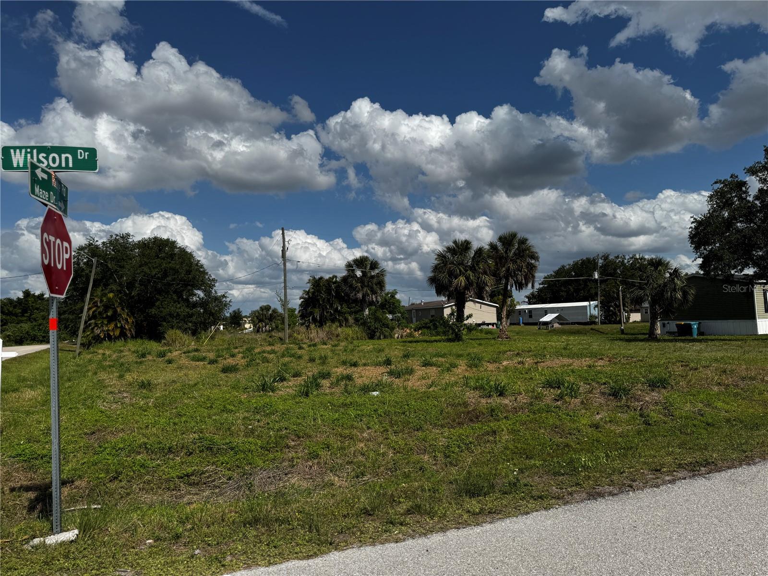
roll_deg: +0.1
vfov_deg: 56.8
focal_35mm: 24
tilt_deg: +8.0
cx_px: 384
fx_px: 532
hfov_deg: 71.6
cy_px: 288
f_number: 1.78
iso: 80
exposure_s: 1/10417
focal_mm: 6.76
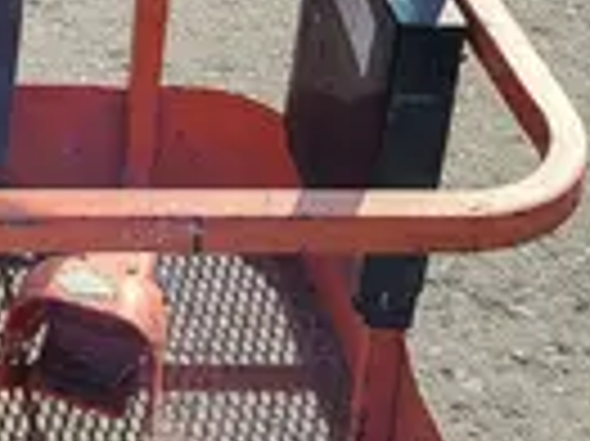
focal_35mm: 109
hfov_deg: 17.1
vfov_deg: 12.3
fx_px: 1856
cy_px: -380
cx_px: -158
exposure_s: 1/917
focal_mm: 5.4
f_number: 1.8
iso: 40
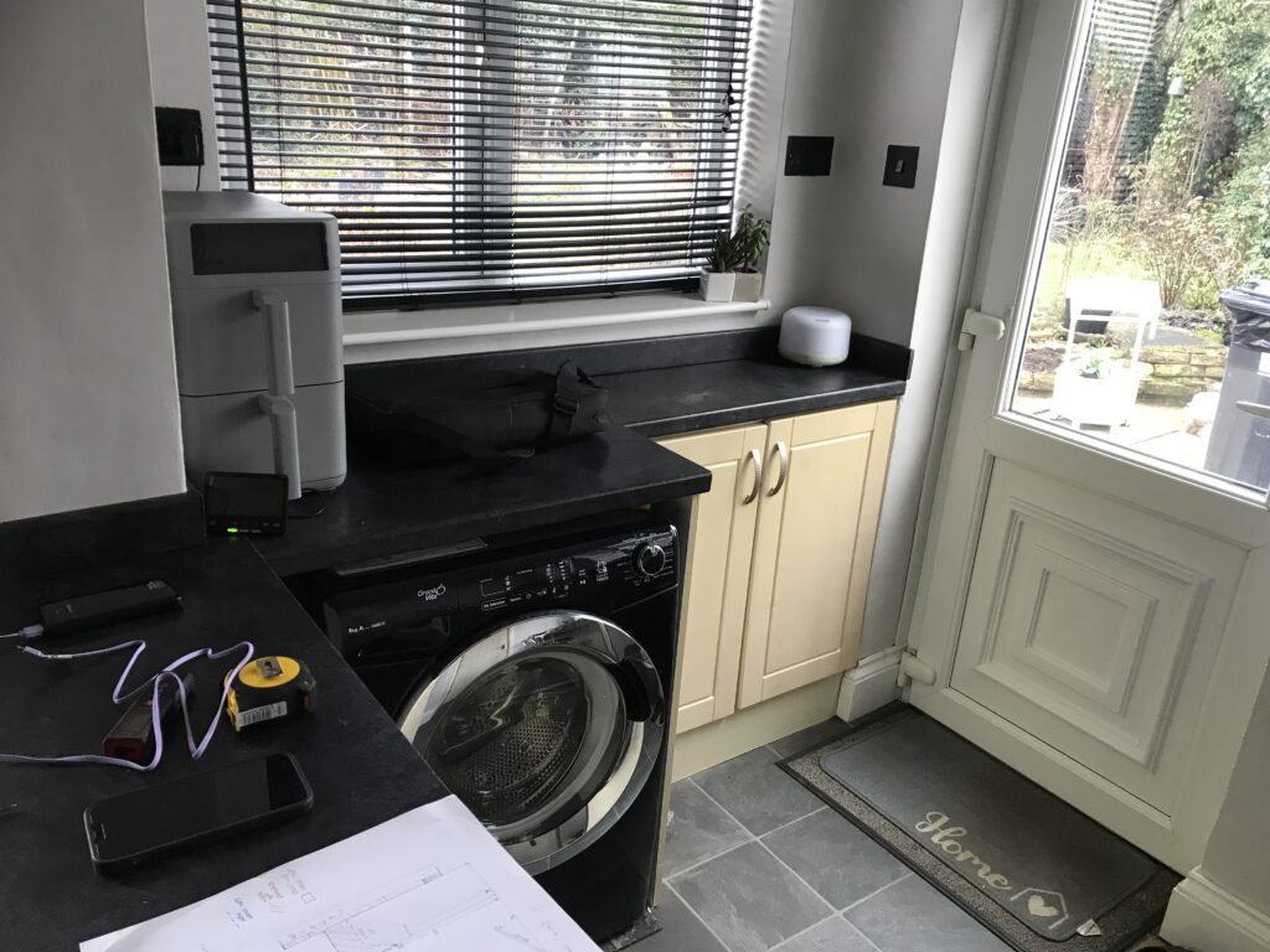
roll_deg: -4.3
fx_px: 1027
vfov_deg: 49.7
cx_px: 635
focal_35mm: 28
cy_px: 476
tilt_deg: -18.8
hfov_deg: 63.4
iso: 40
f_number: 1.8
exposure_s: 1/20
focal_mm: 3.99
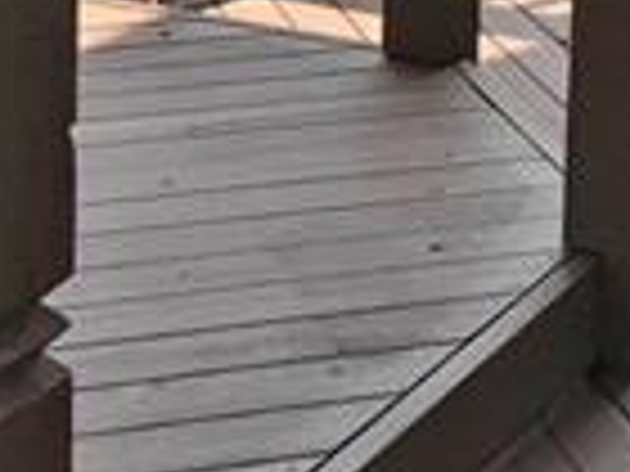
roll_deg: -0.4
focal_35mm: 128
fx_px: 2330
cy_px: -211
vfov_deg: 11.2
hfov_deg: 15.4
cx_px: 338
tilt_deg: -11.1
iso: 20
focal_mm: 3.99
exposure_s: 1/921
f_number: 1.8
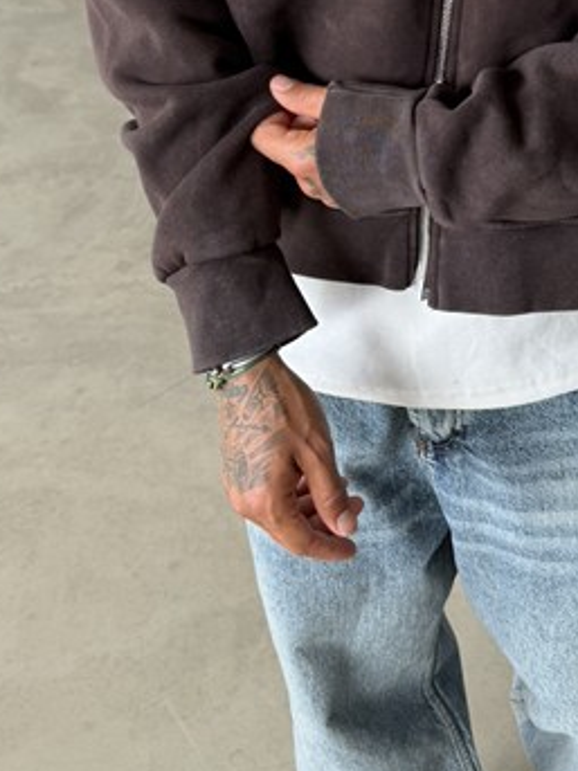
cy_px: 153
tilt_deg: -27.9
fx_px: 1248
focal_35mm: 56
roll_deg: +0.0
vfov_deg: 33.4
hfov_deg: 25.8
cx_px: 425
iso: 50
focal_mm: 6.76
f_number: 1.78
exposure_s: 1/129
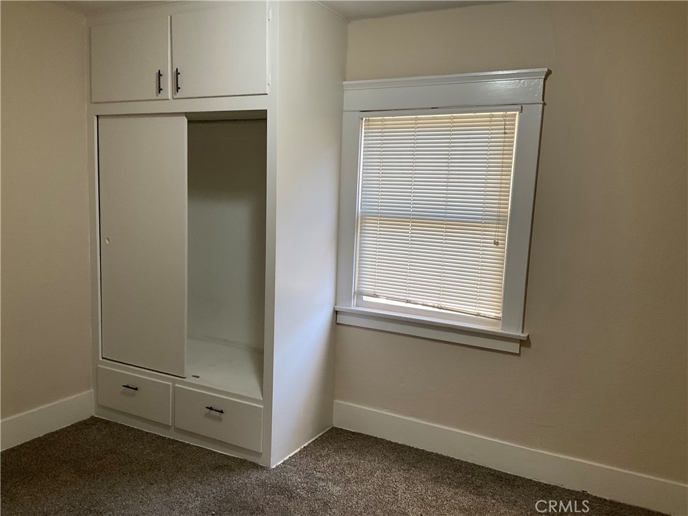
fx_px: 576
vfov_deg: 48.2
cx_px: 344
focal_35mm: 29
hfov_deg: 61.7
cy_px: 258
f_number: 1.8
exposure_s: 1/60
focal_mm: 3
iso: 64
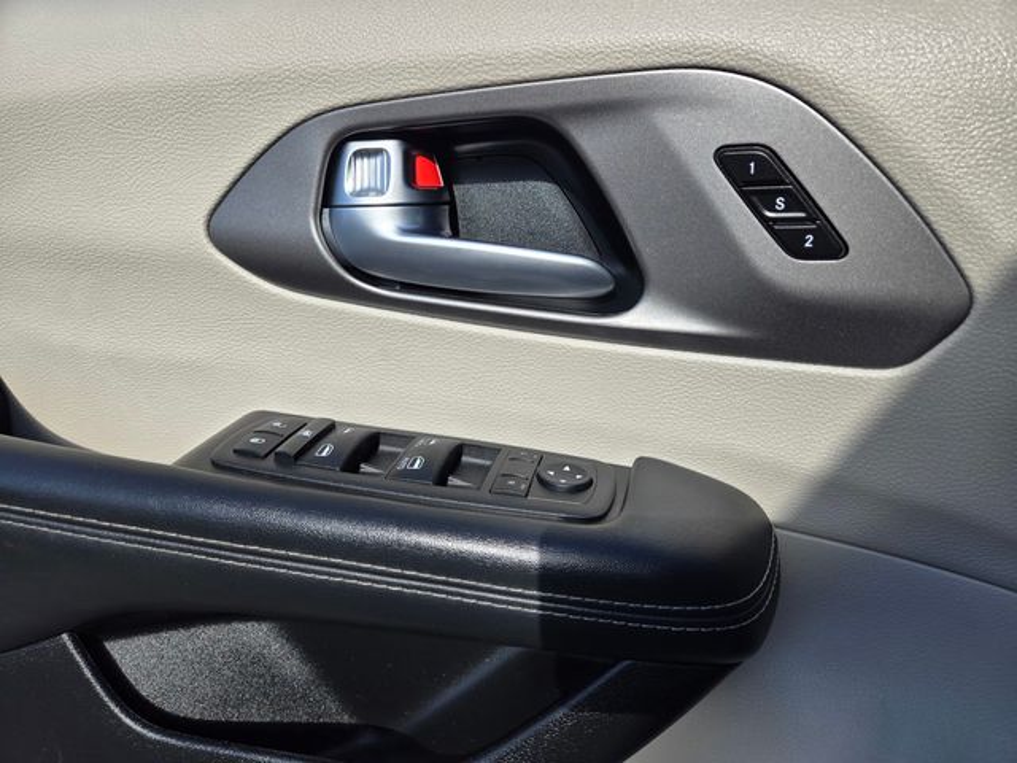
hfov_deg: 73.9
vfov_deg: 58.9
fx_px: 676
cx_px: 508
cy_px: 382
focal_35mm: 23
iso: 25
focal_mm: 5.4
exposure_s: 1/924
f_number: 1.8
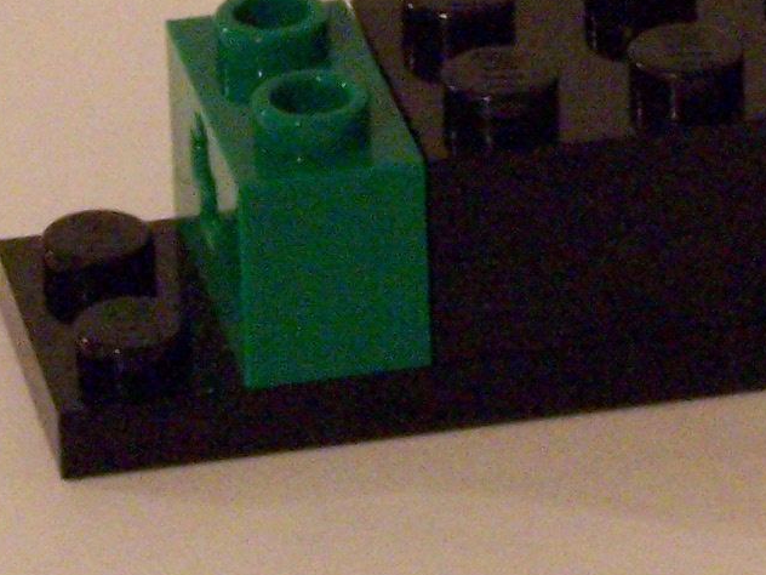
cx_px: 694
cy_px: -156
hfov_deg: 5.9
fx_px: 7391
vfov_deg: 4.4
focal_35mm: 334
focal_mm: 13.7
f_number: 8
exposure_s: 1/2
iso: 400
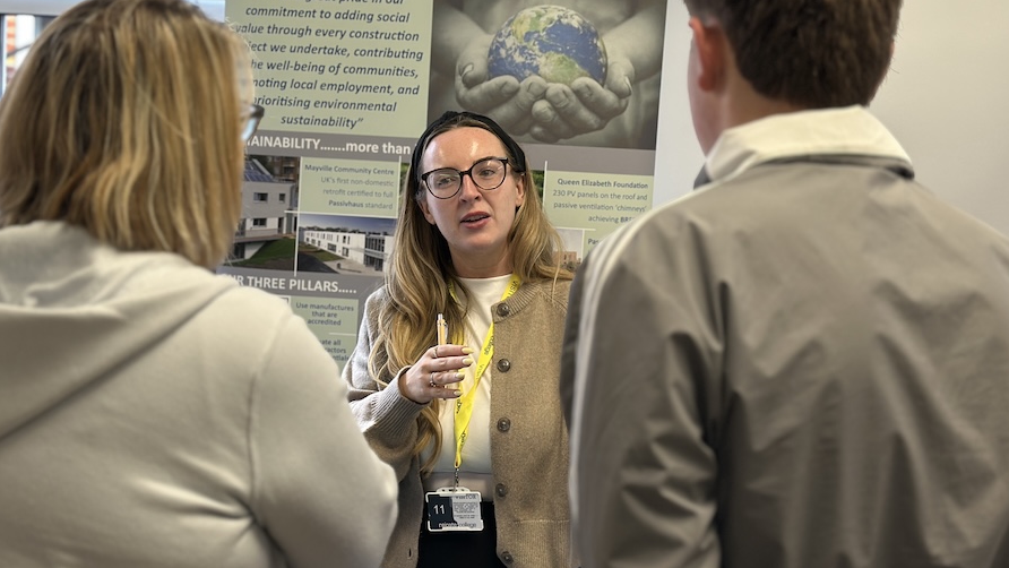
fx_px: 1605
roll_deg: -3.5
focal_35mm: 60
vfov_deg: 20.0
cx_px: 451
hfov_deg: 34.9
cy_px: 192
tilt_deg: -2.5
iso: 80
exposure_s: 1/50
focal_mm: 6.86
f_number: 1.78
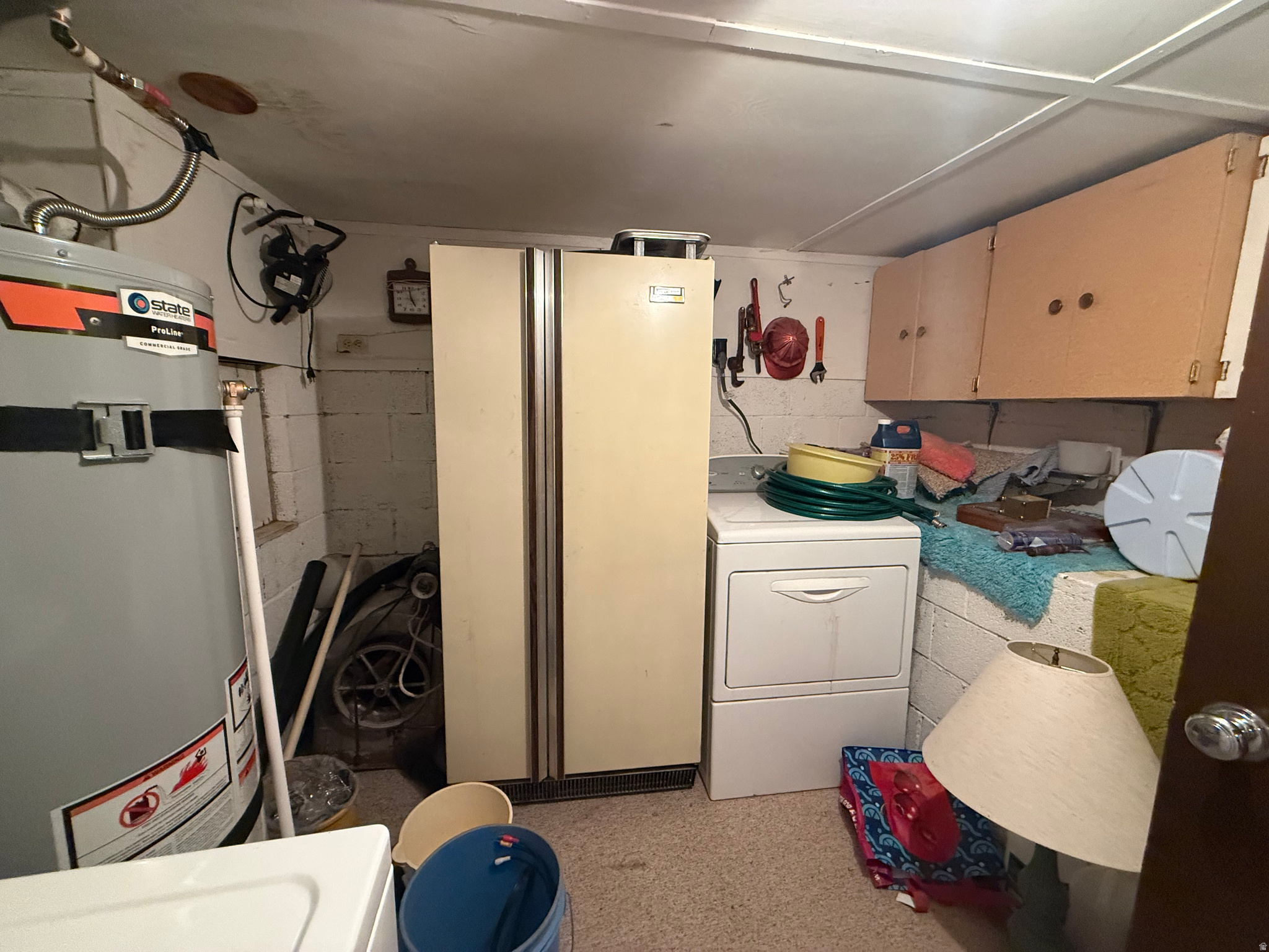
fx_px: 513
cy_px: 476
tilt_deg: -8.4
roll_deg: -1.5
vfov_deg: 85.7
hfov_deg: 102.1
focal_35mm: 14
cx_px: 634
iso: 640
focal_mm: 2.22
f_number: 2.2
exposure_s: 1/60
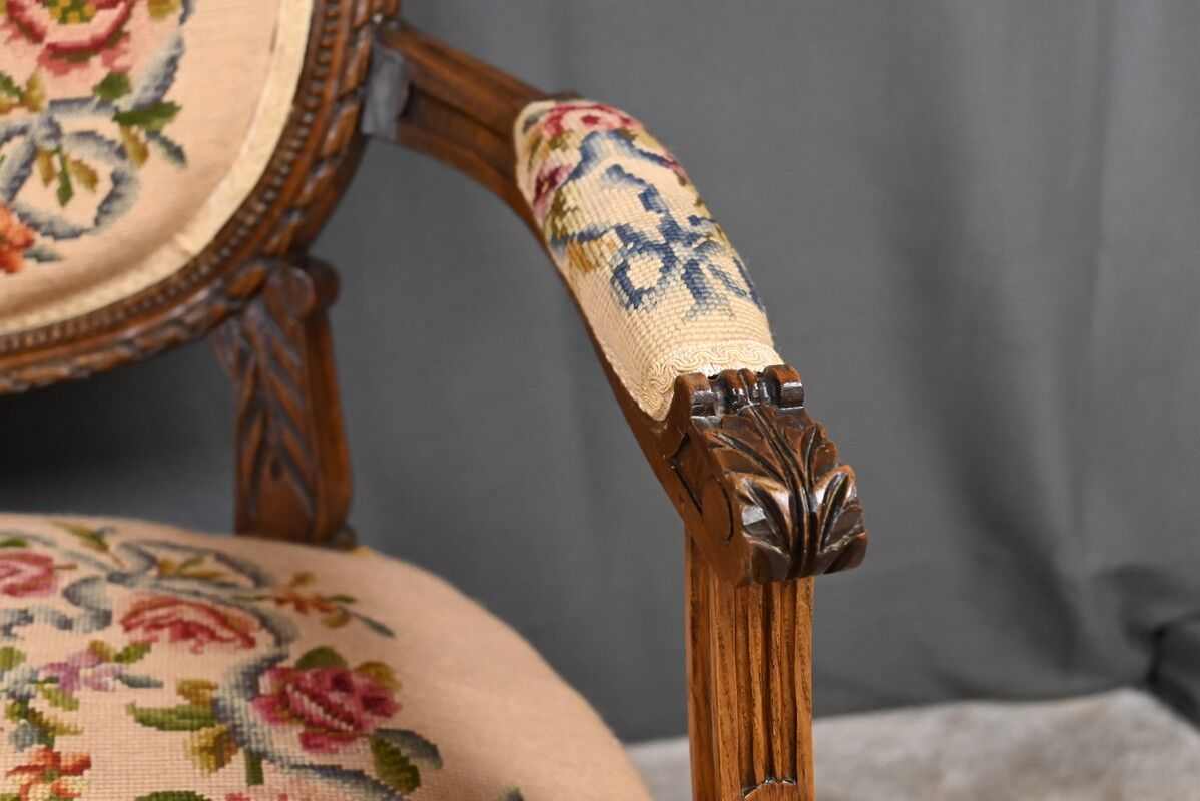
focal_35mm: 50
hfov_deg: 39.6
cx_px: 600
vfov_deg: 27.0
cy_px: 400
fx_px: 1667
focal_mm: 50
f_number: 6.3
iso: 5000
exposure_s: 1/100
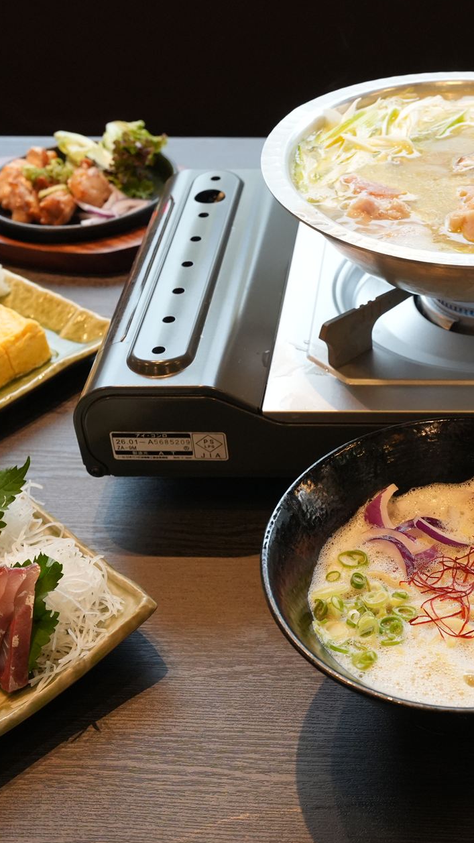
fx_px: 1251
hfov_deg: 21.0
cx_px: 431
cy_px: 420
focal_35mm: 56
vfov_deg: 37.2
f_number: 7.1
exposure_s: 1/100
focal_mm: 35
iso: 3200
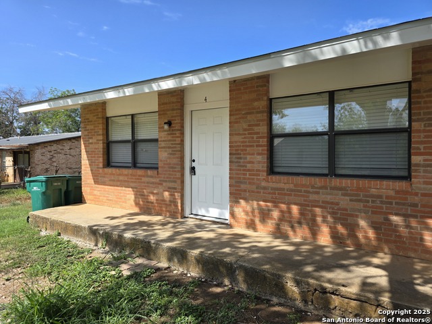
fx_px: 287
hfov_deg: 73.9
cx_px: 216
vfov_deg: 58.9
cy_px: 162
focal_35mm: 23
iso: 12
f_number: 1.7
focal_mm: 6.3
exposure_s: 1/477
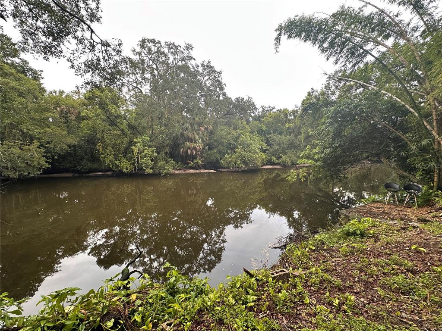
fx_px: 179
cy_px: 166
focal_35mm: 14
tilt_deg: -5.8
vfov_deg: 85.7
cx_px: 221
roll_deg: +0.1
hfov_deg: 102.1
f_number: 2.2
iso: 100
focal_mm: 2.22
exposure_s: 1/99
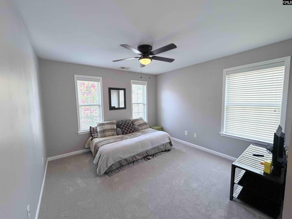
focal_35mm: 14
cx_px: 146
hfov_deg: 102.1
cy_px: 110
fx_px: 118
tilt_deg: -4.4
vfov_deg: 85.7
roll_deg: +1.2
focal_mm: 2.22
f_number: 2.2
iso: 320
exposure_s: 1/120
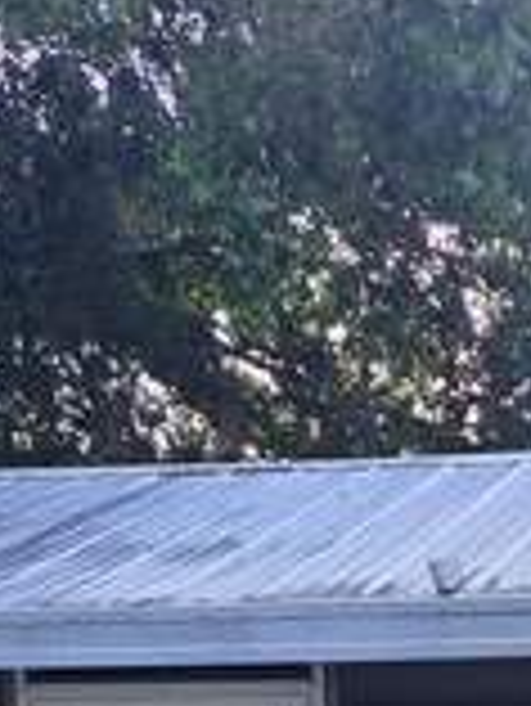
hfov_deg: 14.9
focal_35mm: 98
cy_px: 1097
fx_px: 2002
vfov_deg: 17.7
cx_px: 477
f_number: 1.8
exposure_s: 1/240
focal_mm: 5.23
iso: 50
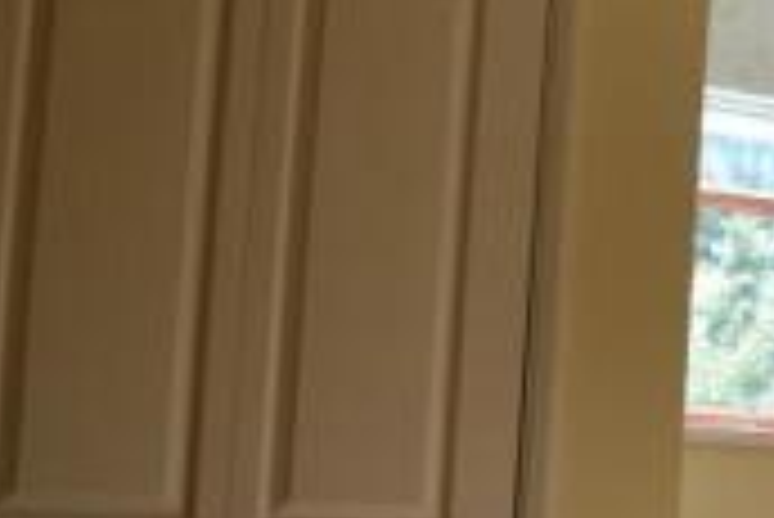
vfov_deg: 13.3
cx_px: 1402
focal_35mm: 103
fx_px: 2216
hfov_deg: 16.5
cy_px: 327
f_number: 5.6
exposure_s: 1/125
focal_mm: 18
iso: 320
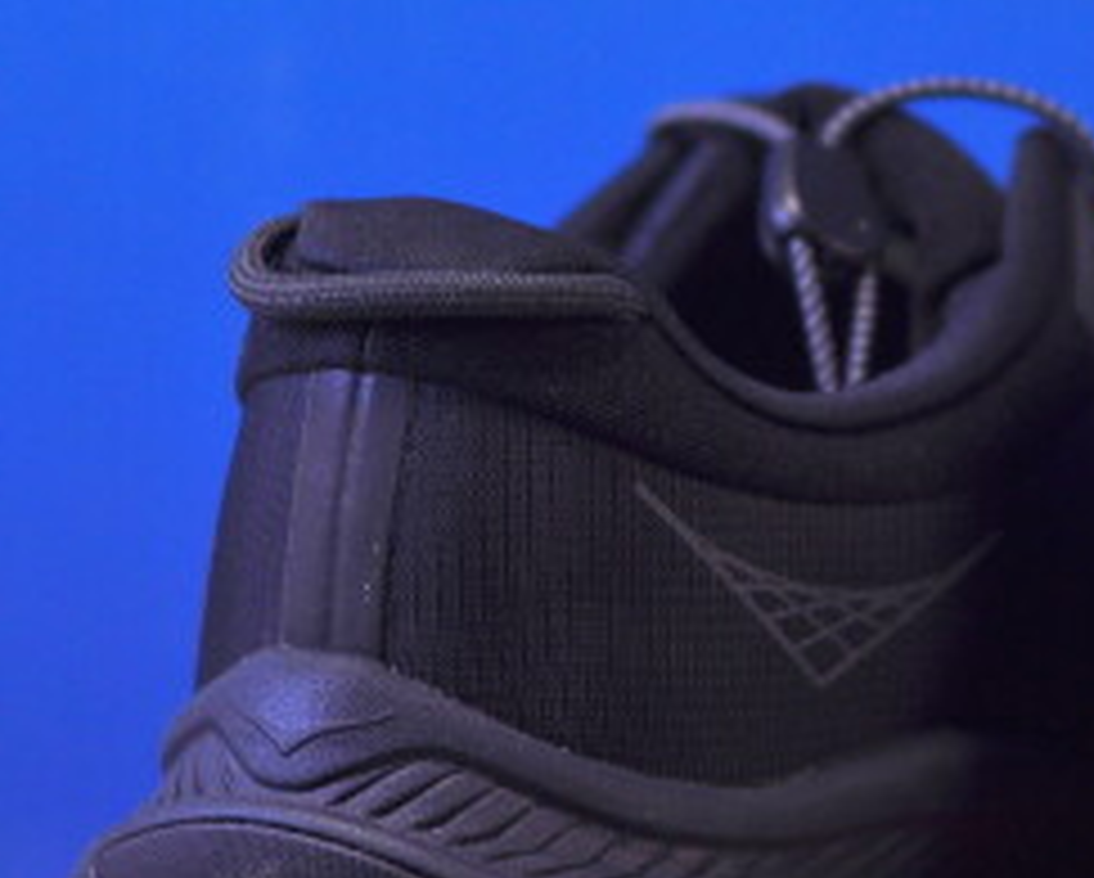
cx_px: 1508
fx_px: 7488
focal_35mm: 231
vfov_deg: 6.7
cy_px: 218
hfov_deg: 8.2
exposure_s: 1/320
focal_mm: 50
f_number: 2.5
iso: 250
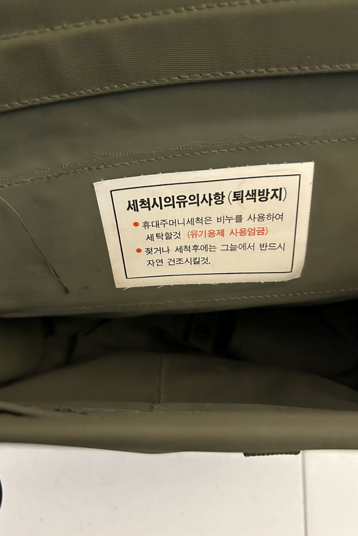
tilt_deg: -70.9
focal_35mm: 28
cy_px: 263
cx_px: 173
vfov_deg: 65.5
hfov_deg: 46.4
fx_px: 418
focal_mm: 5.7
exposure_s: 1/40
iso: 640
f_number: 1.5
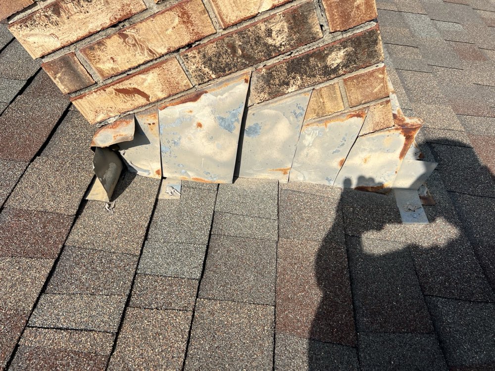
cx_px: 248
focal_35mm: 26
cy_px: 186
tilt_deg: -42.4
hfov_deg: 67.3
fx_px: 372
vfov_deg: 53.1
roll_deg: +29.2
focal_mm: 5.7
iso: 50
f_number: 1.5
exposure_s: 1/4831
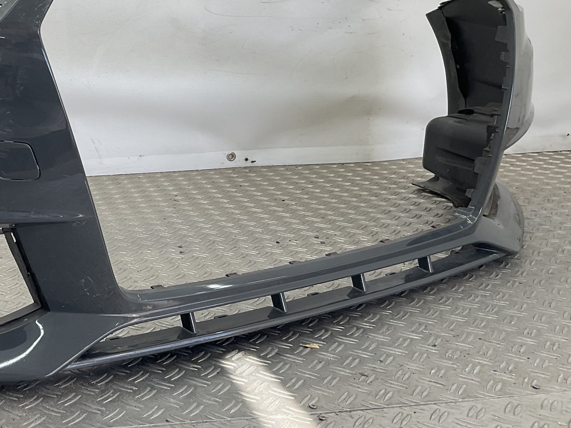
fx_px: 858
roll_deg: +2.1
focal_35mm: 52
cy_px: 80
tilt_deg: -6.5
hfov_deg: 34.8
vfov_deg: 27.4
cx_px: 62
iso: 16
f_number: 1.8
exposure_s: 1/147
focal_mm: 3
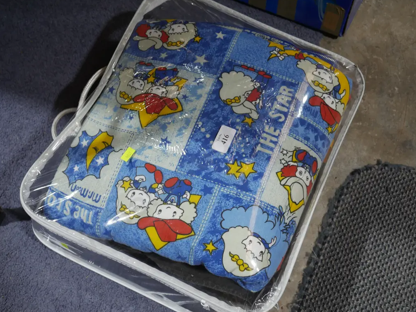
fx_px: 613
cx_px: 205
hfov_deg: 37.5
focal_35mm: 51
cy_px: 157
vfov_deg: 28.6
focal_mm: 25
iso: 400
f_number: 5.3
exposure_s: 1/60
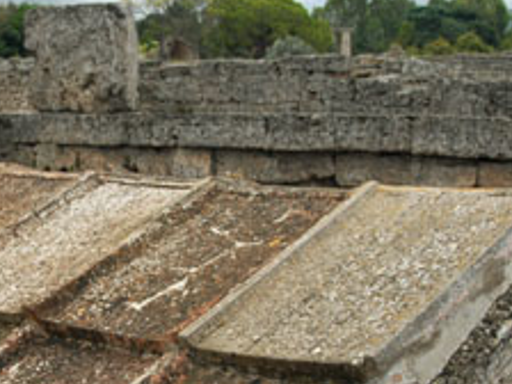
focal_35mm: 88
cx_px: 142
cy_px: 227
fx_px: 1302
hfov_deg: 22.1
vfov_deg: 16.8
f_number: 3.8
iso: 100
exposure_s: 1/180
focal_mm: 22
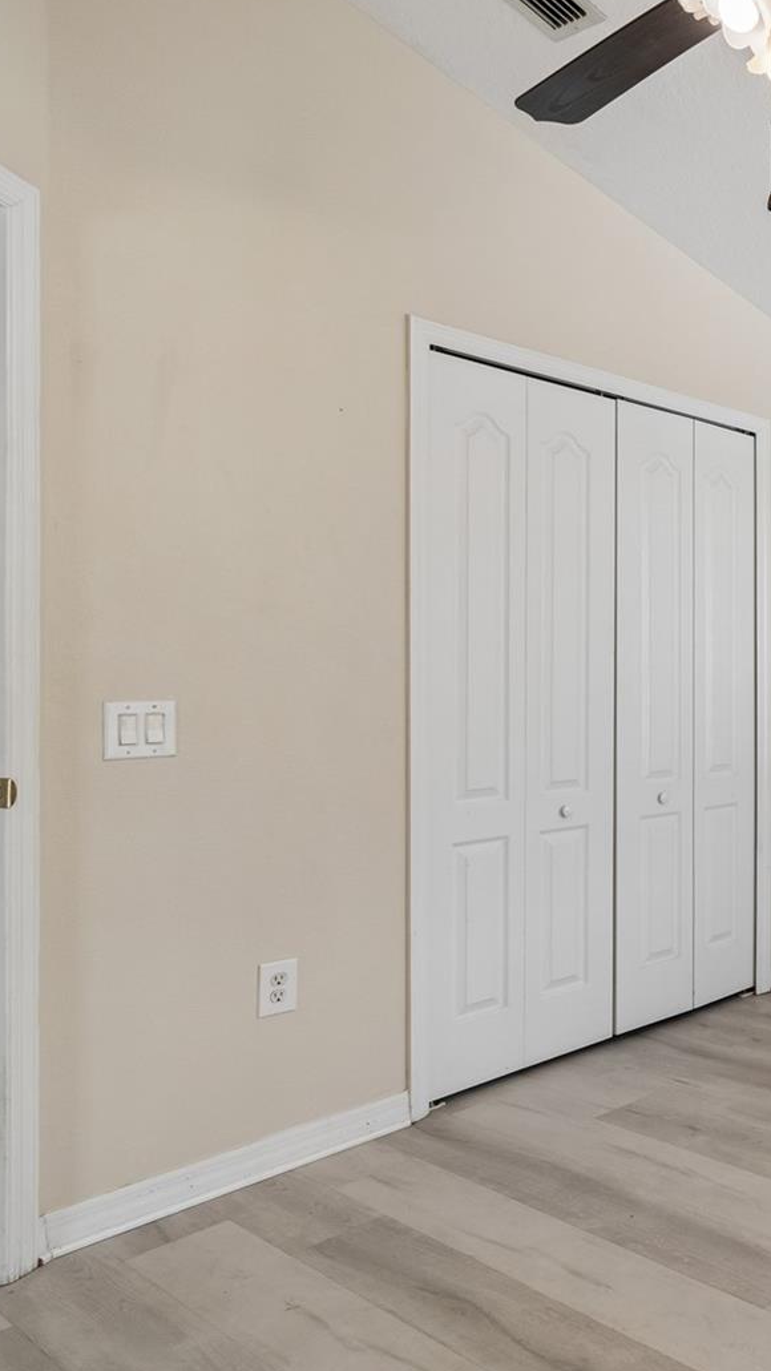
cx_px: 1029
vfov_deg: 71.9
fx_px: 945
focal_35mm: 26
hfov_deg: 32.2
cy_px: 669
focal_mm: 11
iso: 100
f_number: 7.1
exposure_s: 1/30
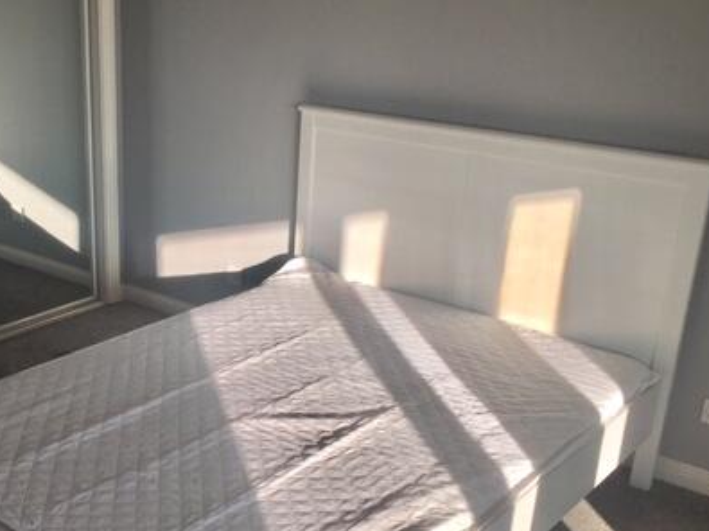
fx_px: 962
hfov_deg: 39.5
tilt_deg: -21.2
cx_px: 190
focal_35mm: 47
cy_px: 330
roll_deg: -0.4
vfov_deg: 30.7
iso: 25
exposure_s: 1/382
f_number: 2.2
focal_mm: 4.15
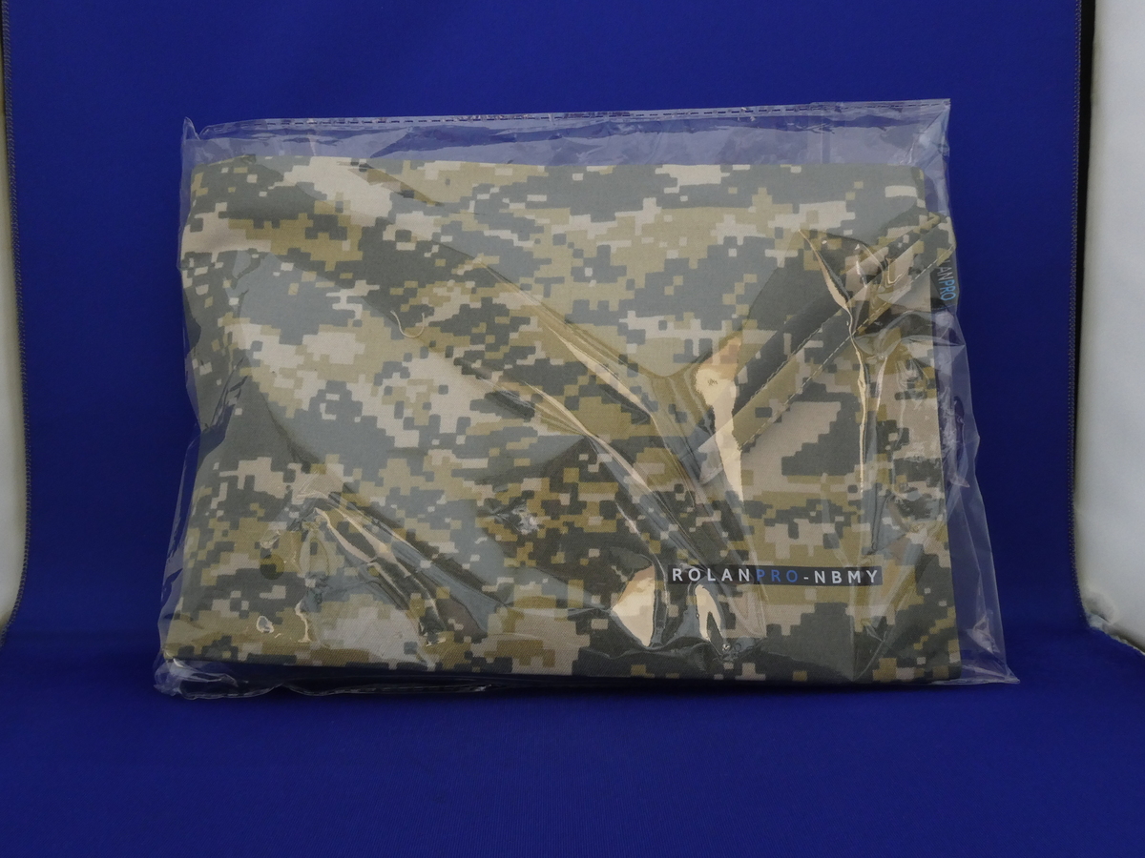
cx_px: 572
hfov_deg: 58.4
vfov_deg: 45.4
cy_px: 429
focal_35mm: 31
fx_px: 1025
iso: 200
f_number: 8
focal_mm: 5.4
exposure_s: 1/8
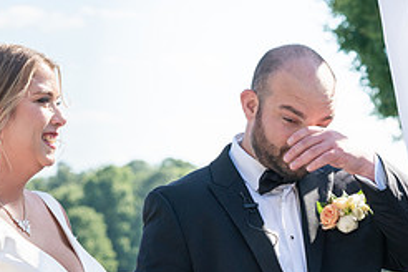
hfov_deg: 10.1
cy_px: 288
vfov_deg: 6.7
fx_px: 2312
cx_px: 130
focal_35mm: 204
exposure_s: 1/400
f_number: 5.6
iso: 100
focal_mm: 83
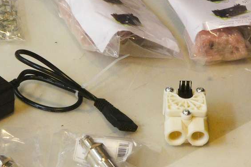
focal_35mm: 191
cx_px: 71
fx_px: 1331
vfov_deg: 7.2
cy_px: 38
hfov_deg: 10.8
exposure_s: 1/5
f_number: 29
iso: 1600
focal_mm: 60
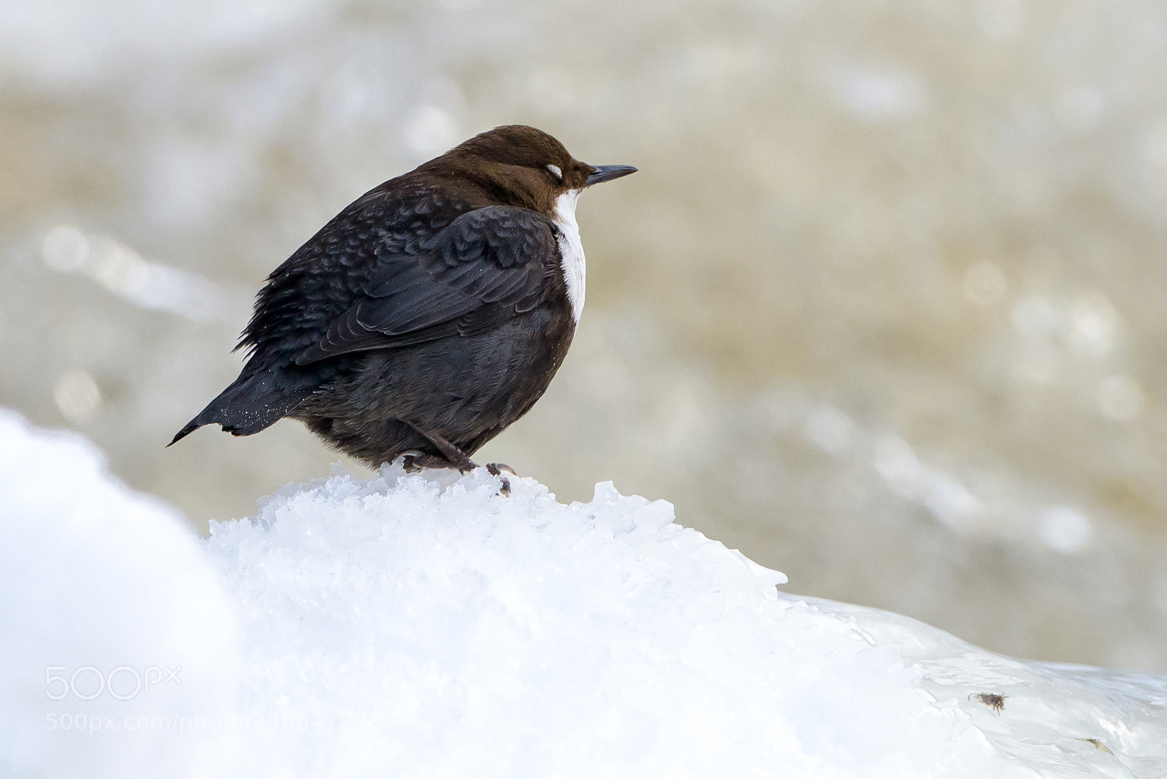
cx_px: 584
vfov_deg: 2.8
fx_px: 16213
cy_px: 390
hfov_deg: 4.1
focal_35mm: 500
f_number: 5.6
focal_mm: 500
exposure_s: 1/1000
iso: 1100
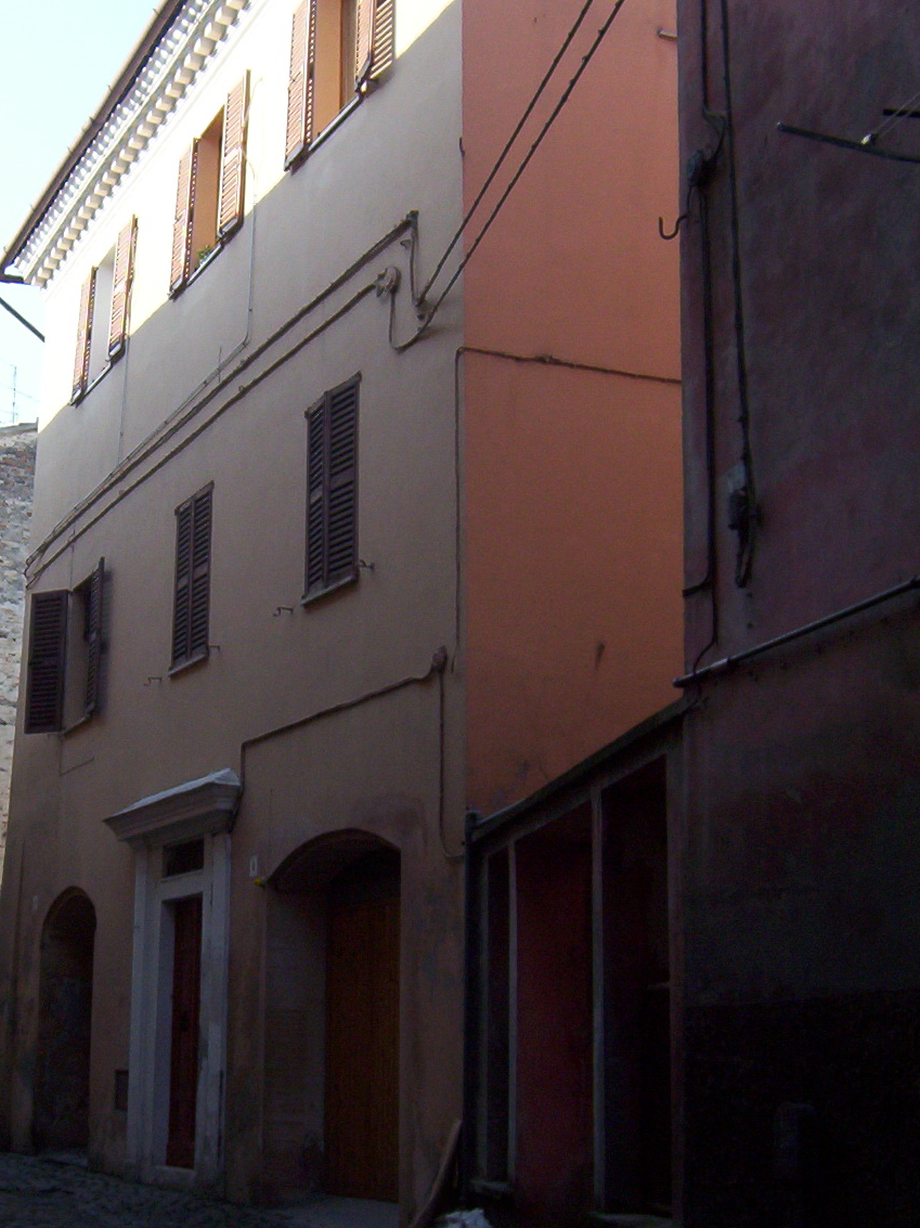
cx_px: 336
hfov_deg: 27.9
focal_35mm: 52
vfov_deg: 36.8
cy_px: 658
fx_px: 1844
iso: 100
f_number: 2.76
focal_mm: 5.54
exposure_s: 1/910
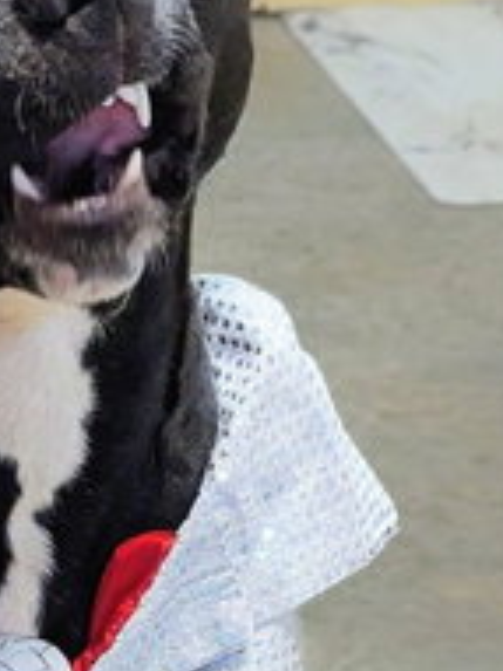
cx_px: -88
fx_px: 1629
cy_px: 399
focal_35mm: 84
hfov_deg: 16.8
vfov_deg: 23.3
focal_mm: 6.81
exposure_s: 1/120
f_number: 1.85
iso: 428
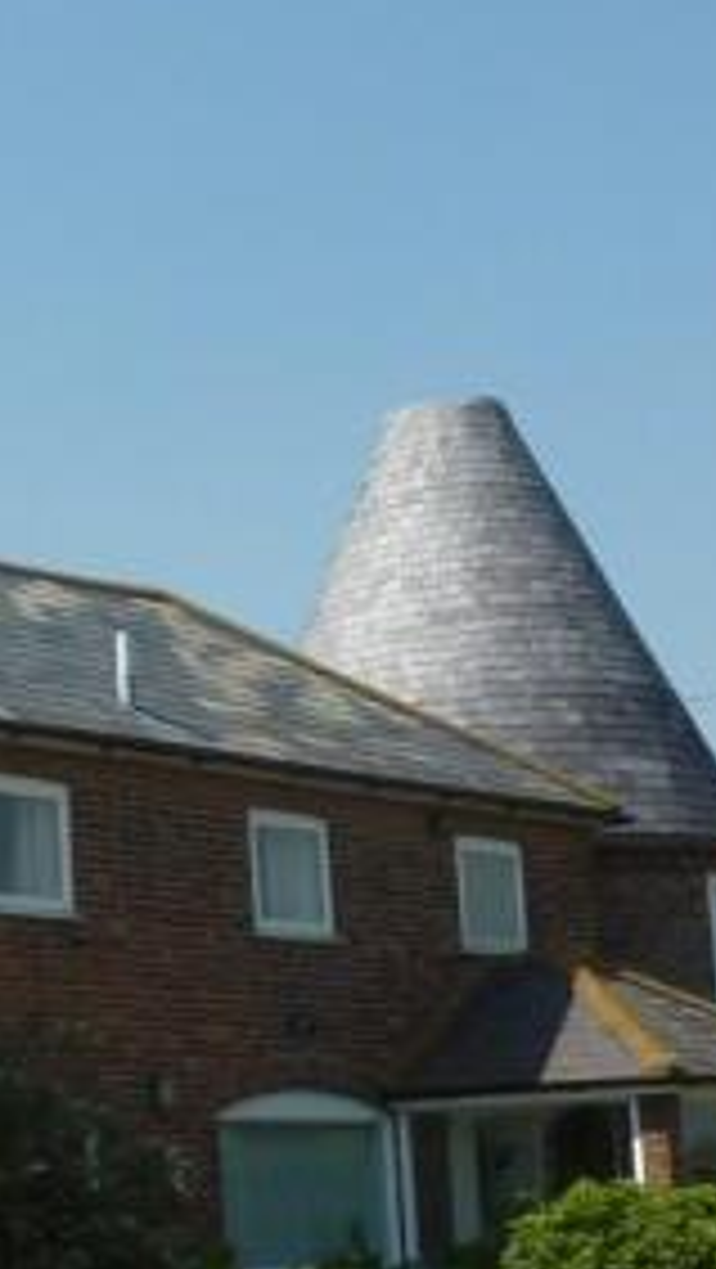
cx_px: -353
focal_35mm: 81
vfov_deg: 26.2
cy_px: 745
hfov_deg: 14.0
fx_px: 2729
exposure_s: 1/400
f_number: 5
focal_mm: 4.1
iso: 80
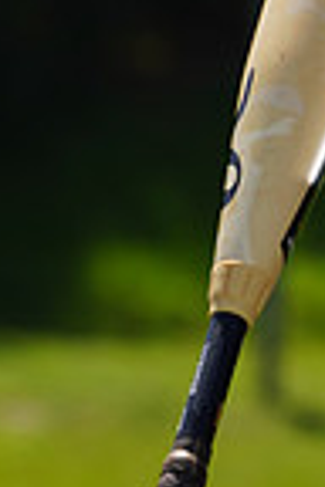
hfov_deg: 1.7
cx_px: 438
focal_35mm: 803
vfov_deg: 2.6
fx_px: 10873
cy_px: 643
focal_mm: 200
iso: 100
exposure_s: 1/250
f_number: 8
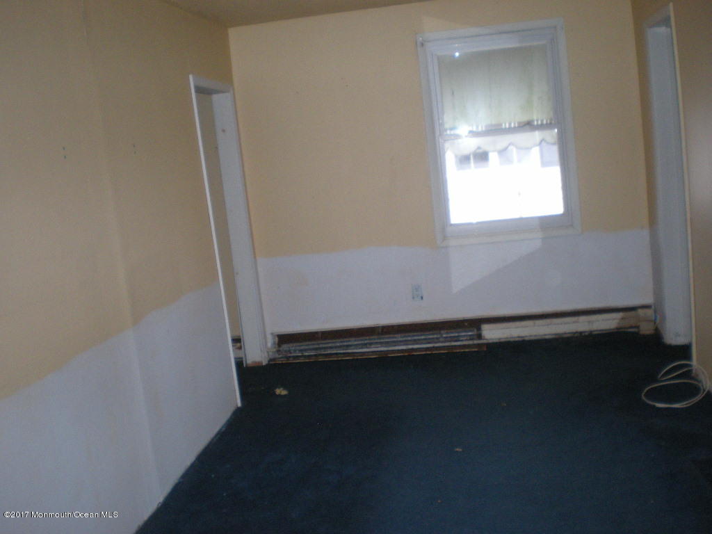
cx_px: 356
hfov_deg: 49.0
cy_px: 267
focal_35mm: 38
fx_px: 782
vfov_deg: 37.7
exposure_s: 1/60
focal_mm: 6.3
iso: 279
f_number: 3.1
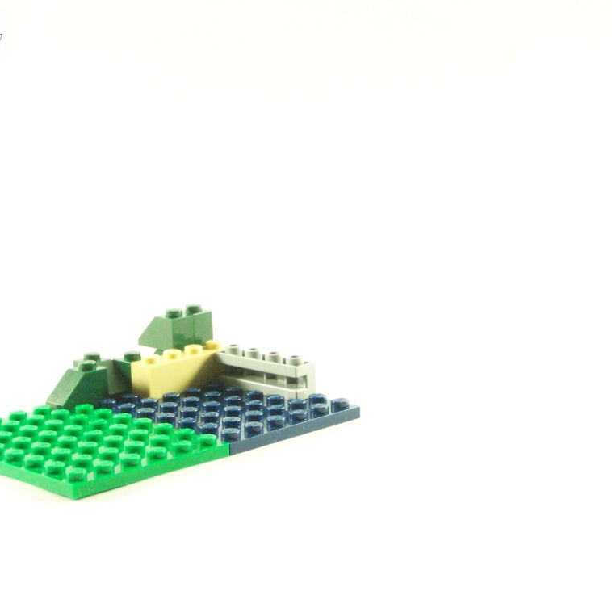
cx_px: 251
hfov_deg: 21.6
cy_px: 308
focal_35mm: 80
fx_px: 1600
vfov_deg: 21.7
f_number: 3.2
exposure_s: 1/45
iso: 400
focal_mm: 11.1
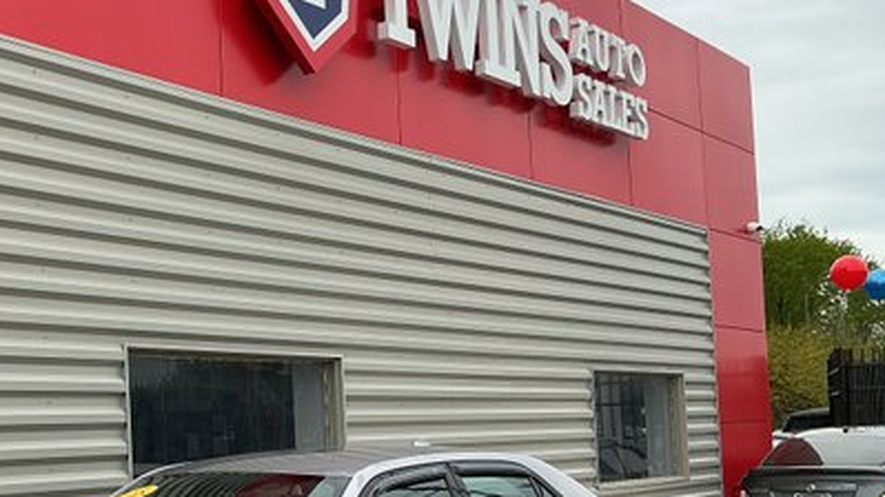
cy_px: 402
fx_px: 1337
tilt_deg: +2.0
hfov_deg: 34.7
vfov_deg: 20.8
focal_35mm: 57
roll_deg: +1.9
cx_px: 102
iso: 25
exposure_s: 1/728
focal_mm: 3
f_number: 1.8
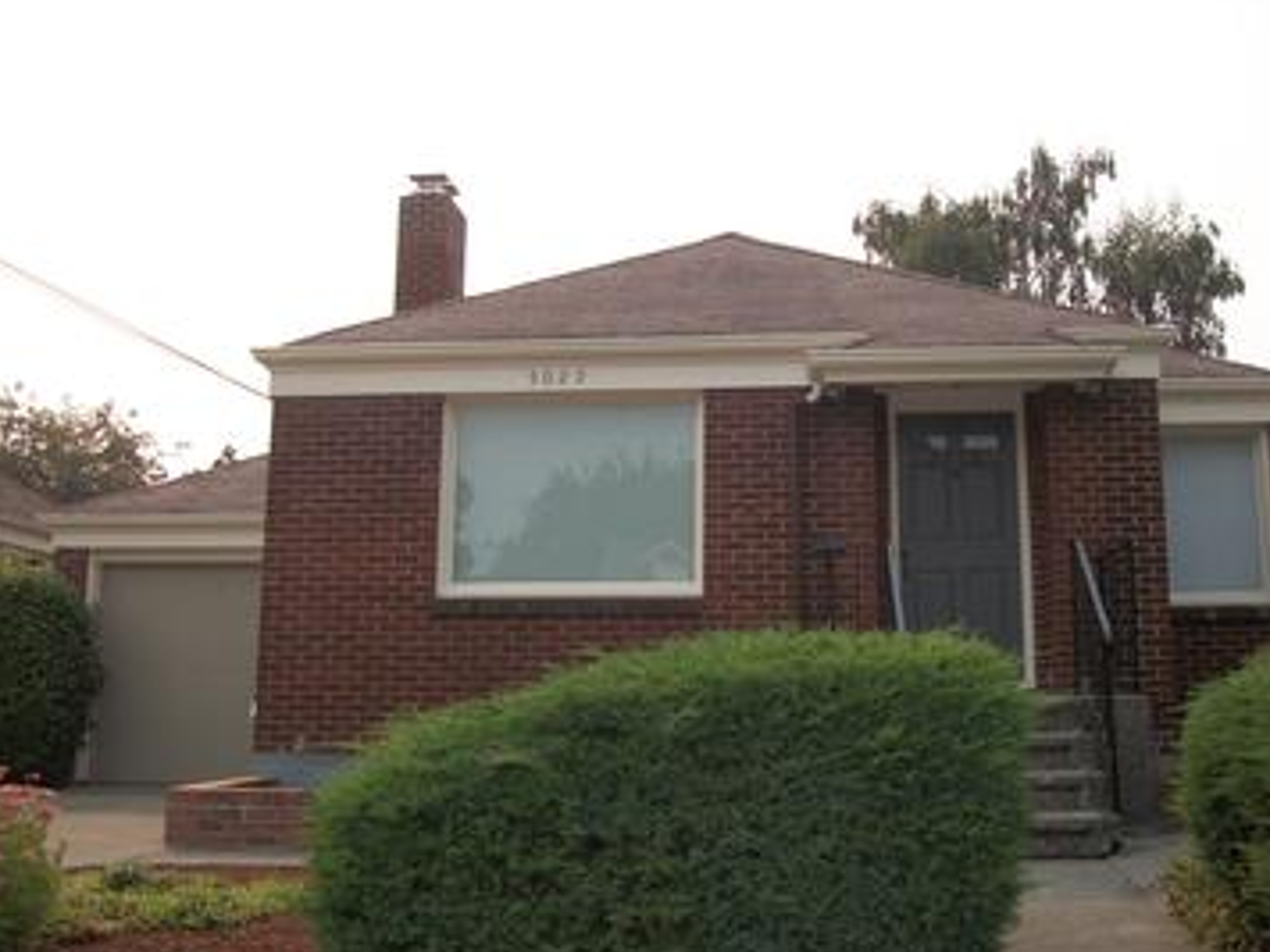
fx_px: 1321
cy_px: 481
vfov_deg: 39.7
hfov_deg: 51.3
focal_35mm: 36
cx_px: 703
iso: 80
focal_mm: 5.7
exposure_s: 1/1000
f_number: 2.9
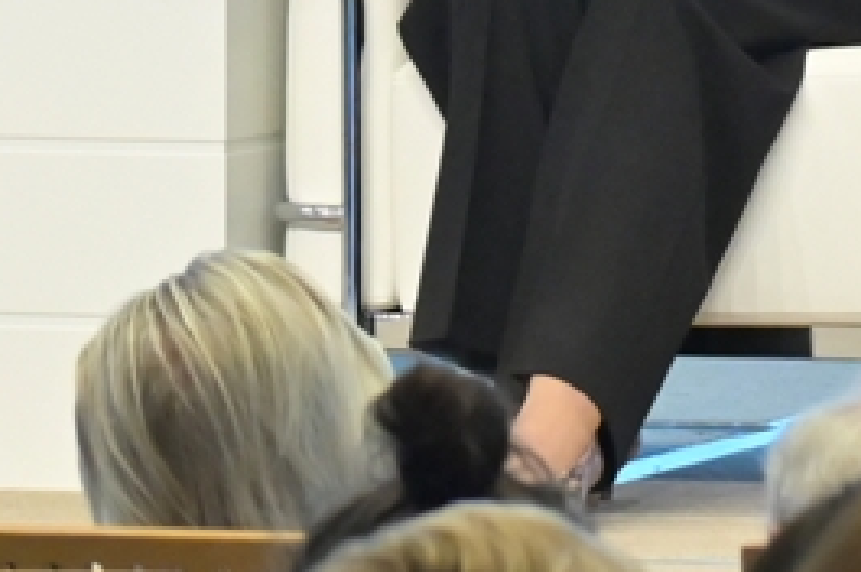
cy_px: -1214
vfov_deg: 2.0
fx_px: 16052
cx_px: 370
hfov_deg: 3.1
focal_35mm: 672
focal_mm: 98
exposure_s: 1/200
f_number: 6.3
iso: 4000
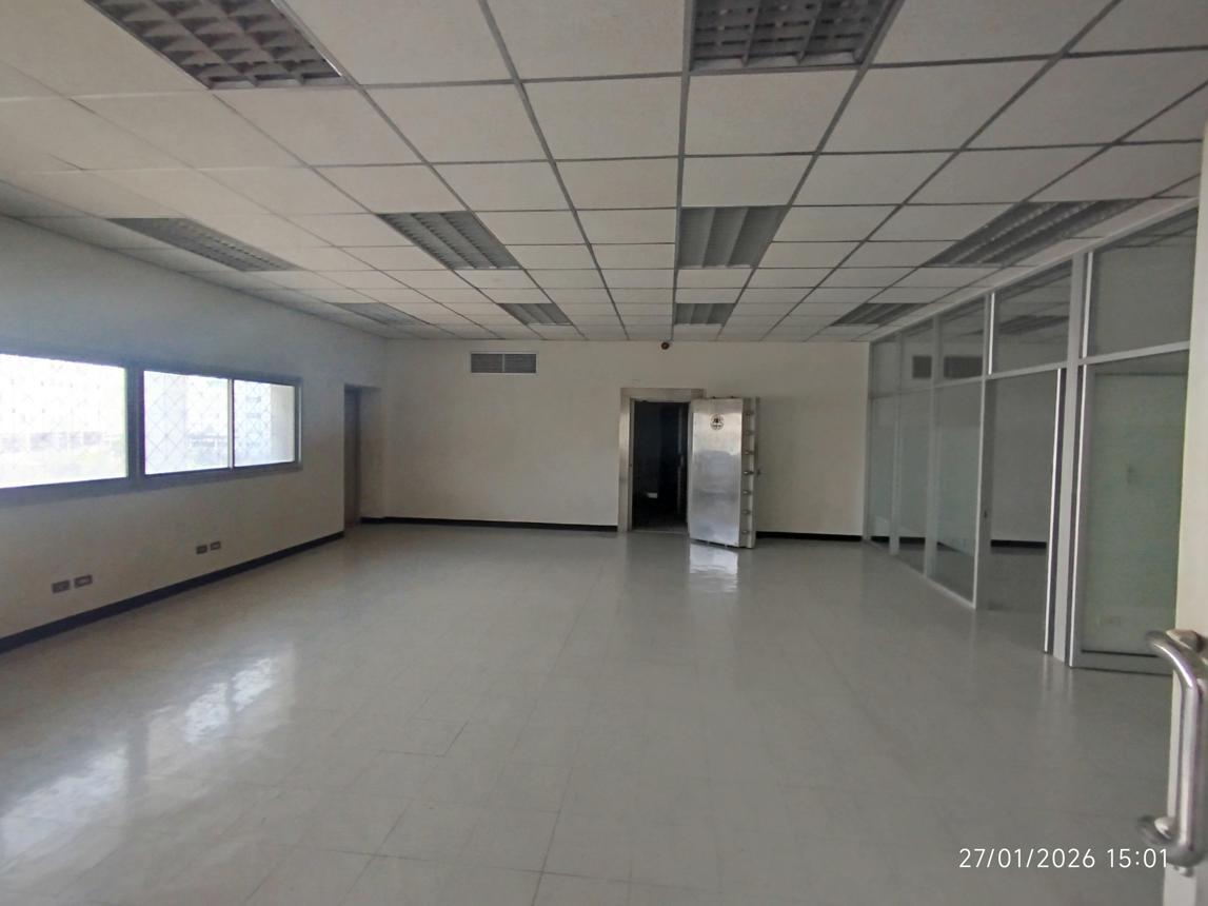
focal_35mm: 15
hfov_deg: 98.2
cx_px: 604
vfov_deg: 81.7
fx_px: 523
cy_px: 453
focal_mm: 1.65
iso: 160
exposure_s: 1/33
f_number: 2.2
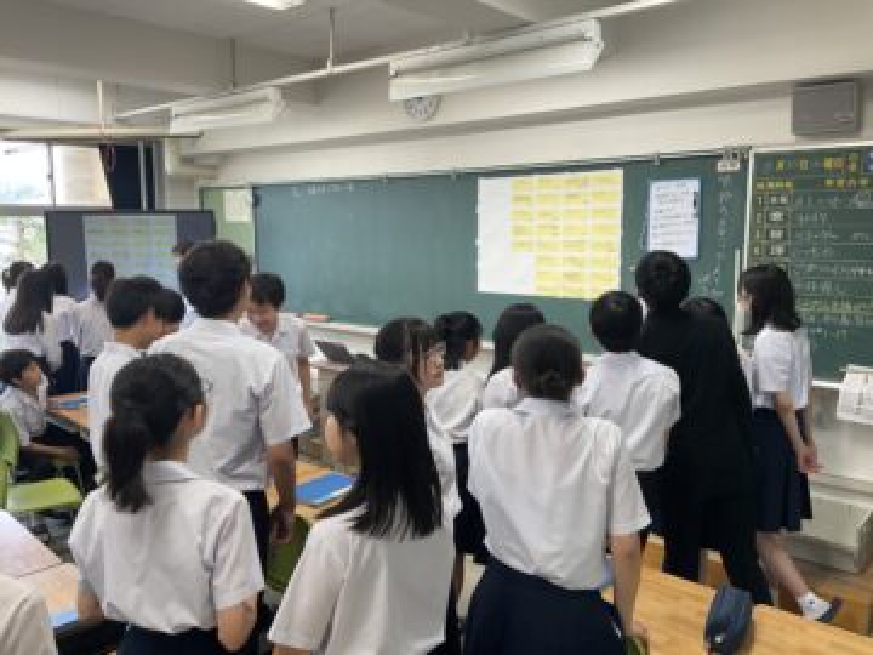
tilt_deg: -7.7
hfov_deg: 61.7
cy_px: 328
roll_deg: +0.2
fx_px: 731
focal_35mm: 29
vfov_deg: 48.2
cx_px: 436
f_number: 1.8
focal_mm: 3
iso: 40
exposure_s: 1/60
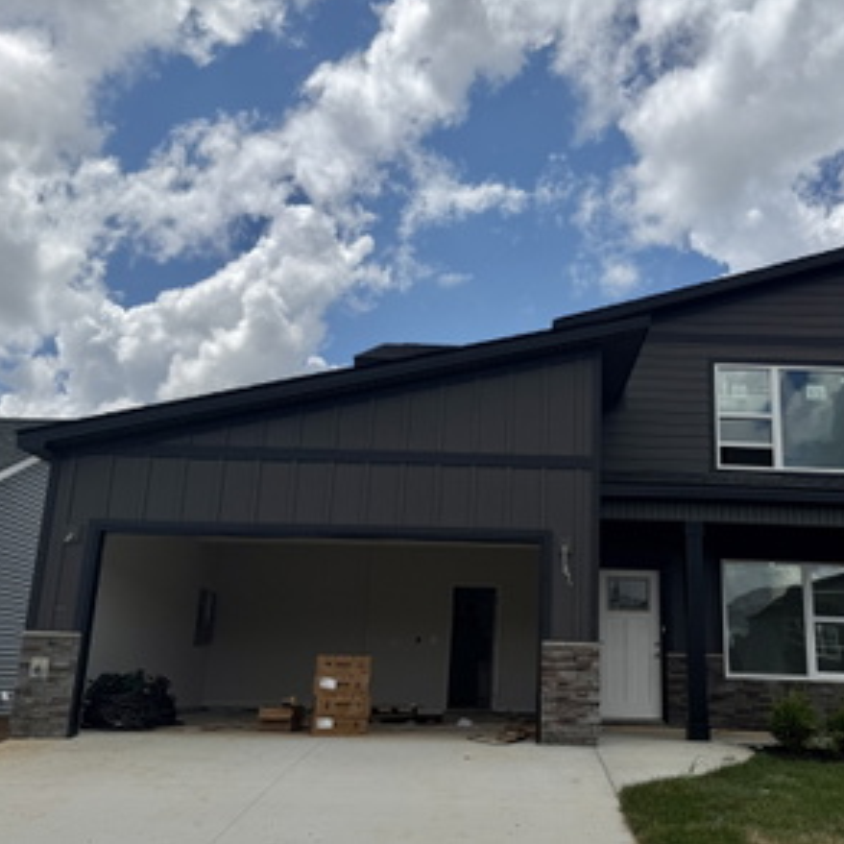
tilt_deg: +15.3
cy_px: 415
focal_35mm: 29
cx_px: 539
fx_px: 800
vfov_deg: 55.6
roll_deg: -2.8
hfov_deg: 54.8
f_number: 1.78
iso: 80
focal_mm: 6.76
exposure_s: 1/10309
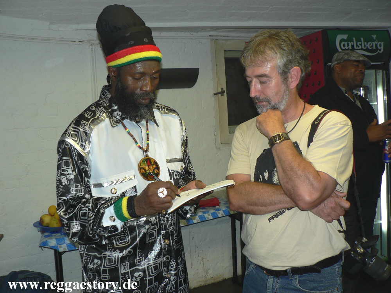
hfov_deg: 52.6
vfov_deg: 40.7
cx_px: 196
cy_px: 146
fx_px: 395
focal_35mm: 35
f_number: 2.8
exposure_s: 1/60
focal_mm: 6
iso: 100
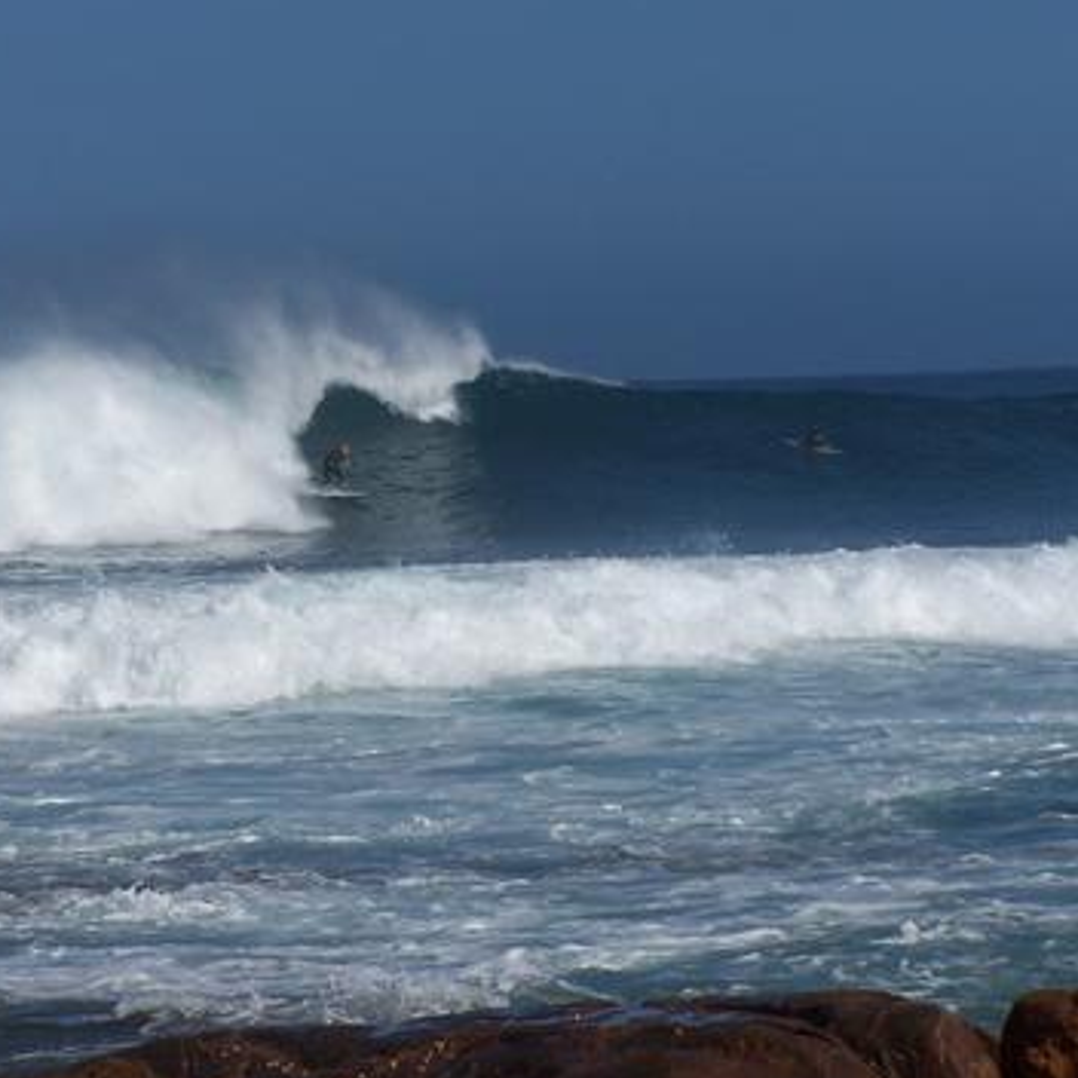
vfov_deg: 7.5
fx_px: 8209
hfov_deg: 7.5
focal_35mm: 233
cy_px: 469
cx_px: 360
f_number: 6.3
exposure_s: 1/750
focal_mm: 28
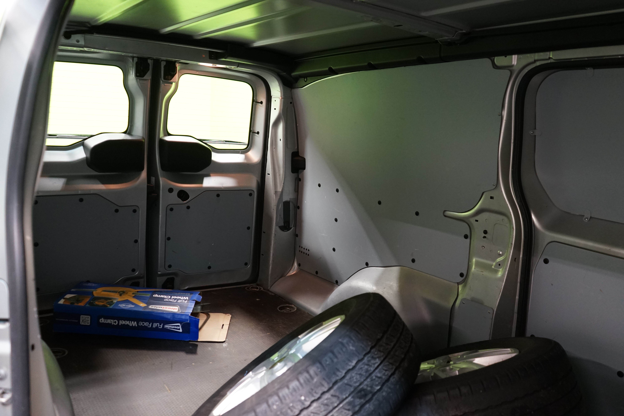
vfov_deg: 45.0
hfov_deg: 63.7
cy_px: 208
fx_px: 503
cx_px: 312
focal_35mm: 29
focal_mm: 29
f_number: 3.5
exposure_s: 1/30
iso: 2000
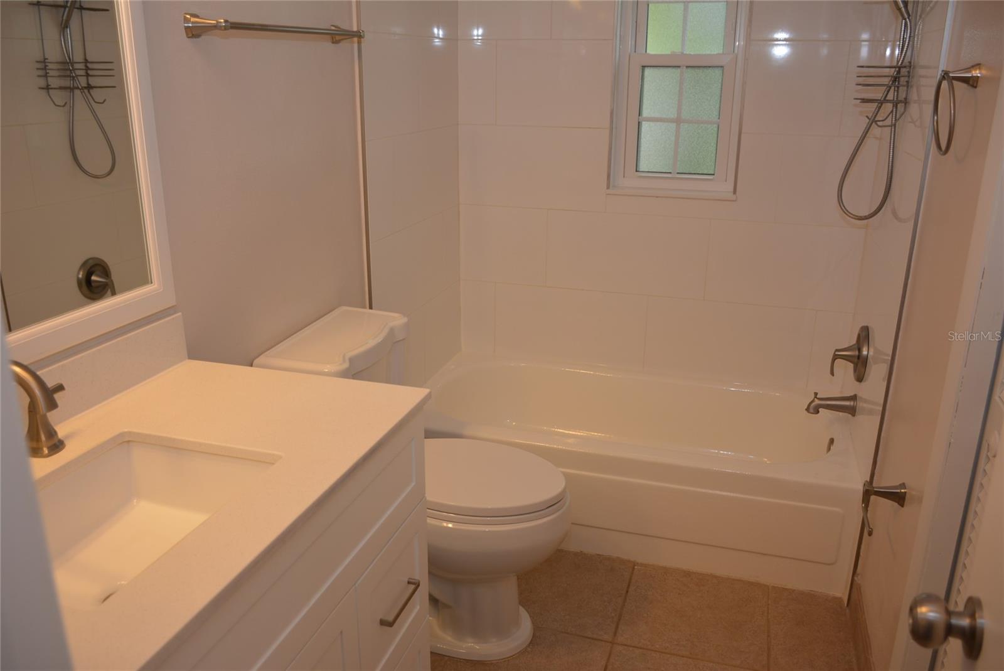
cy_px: 336
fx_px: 837
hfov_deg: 61.9
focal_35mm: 30
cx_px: 502
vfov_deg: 43.7
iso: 200
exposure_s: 1/80
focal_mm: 20
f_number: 4.5
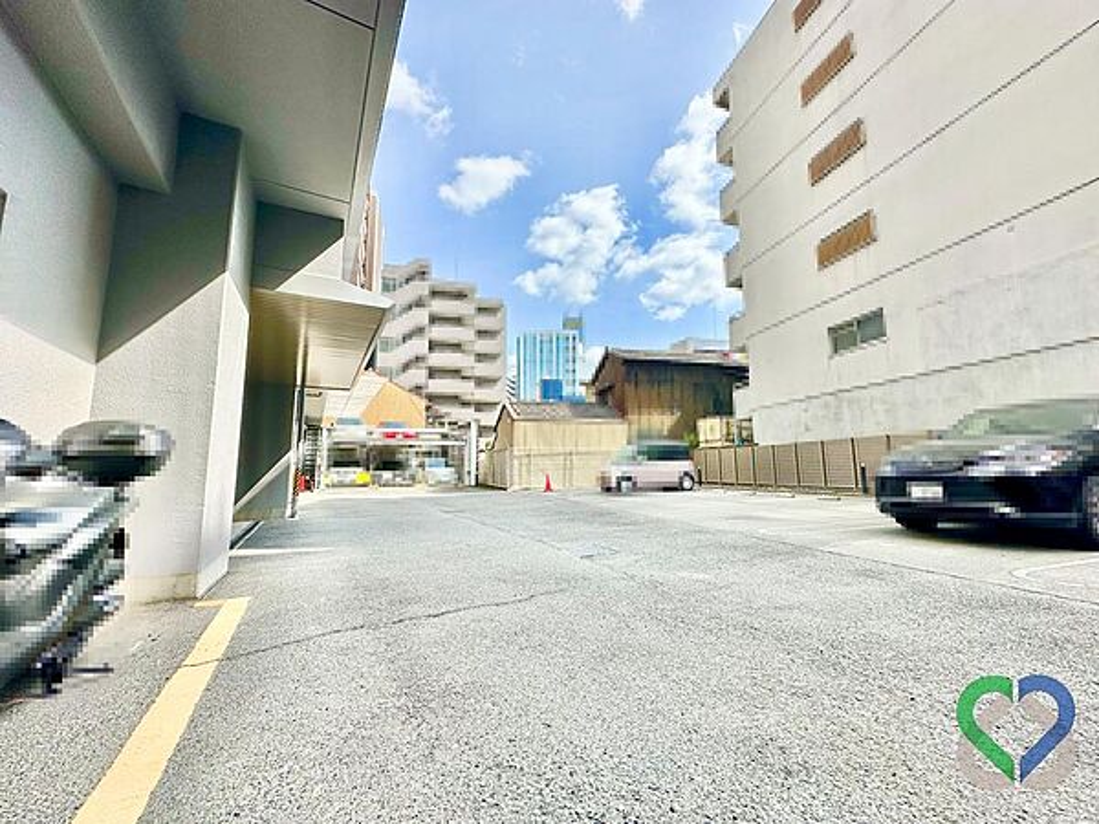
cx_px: 550
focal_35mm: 14
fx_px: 444
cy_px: 412
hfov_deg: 102.1
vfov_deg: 85.7
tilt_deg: +7.4
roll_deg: +0.5
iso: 50
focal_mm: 2.22
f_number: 2.2
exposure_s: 1/1304
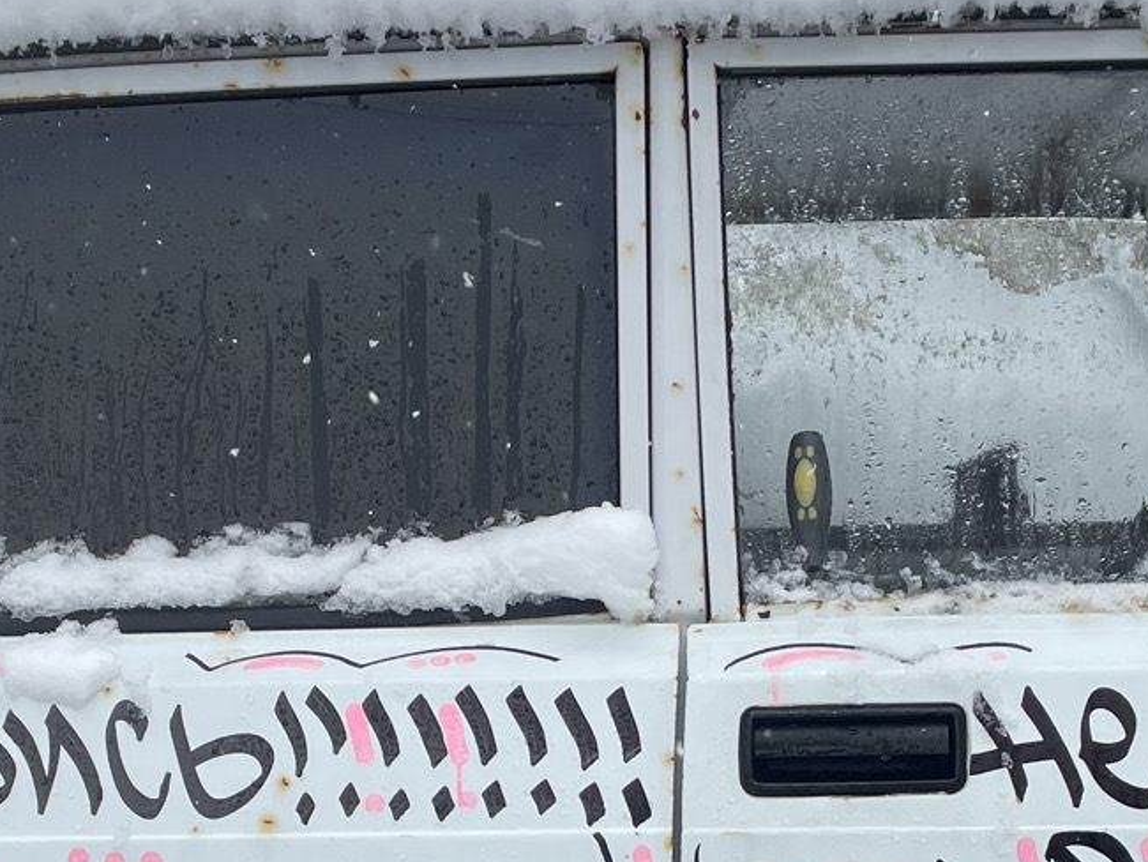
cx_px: 507
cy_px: 933
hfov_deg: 24.4
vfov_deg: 17.8
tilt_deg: -6.3
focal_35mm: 80
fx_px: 2654
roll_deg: +0.4
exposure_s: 1/1062
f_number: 1.6
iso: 32
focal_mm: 4.2
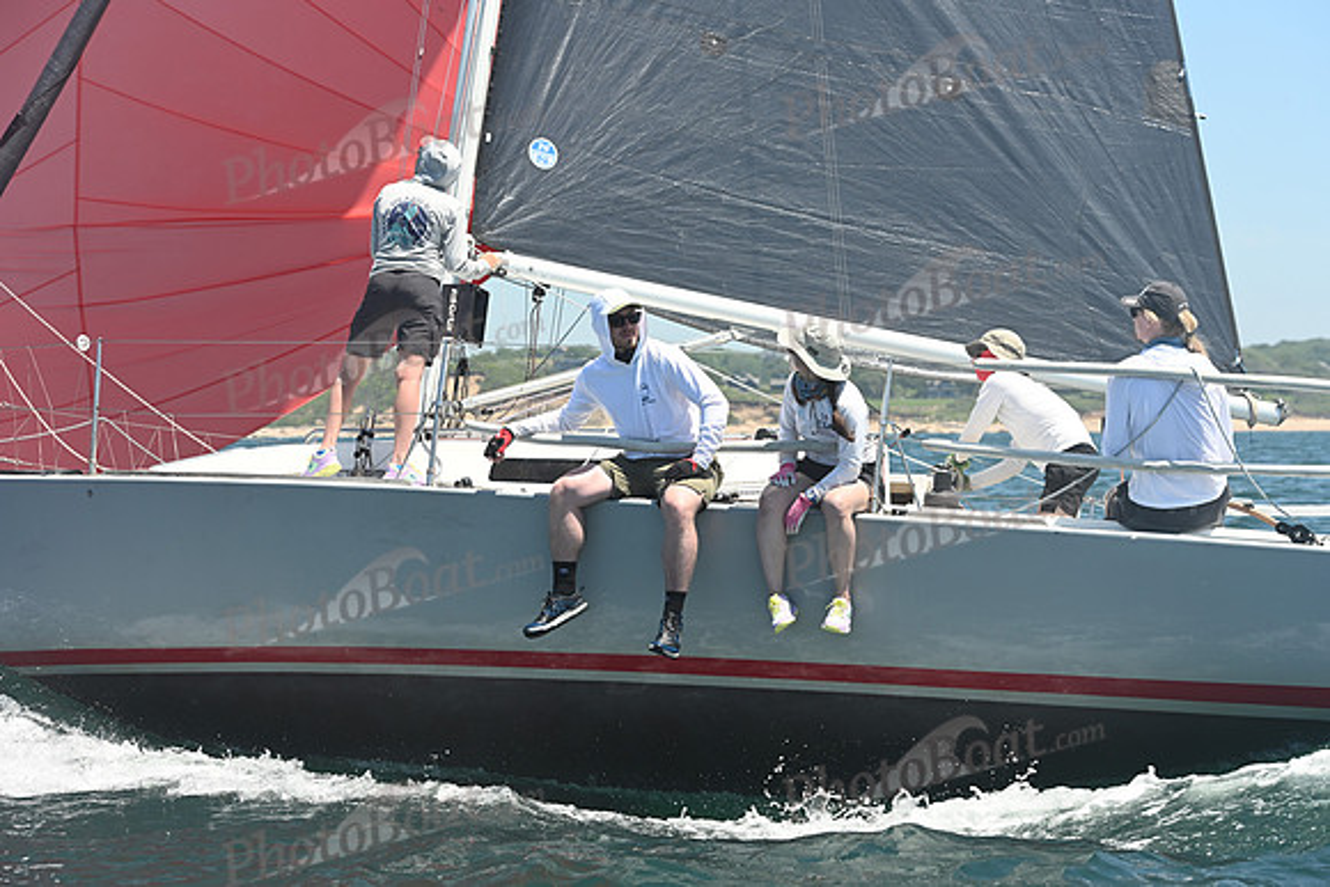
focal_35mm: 90
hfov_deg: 22.6
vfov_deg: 15.2
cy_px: 444
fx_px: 3326
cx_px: 665
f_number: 5.6
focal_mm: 90
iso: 320
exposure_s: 1/1000
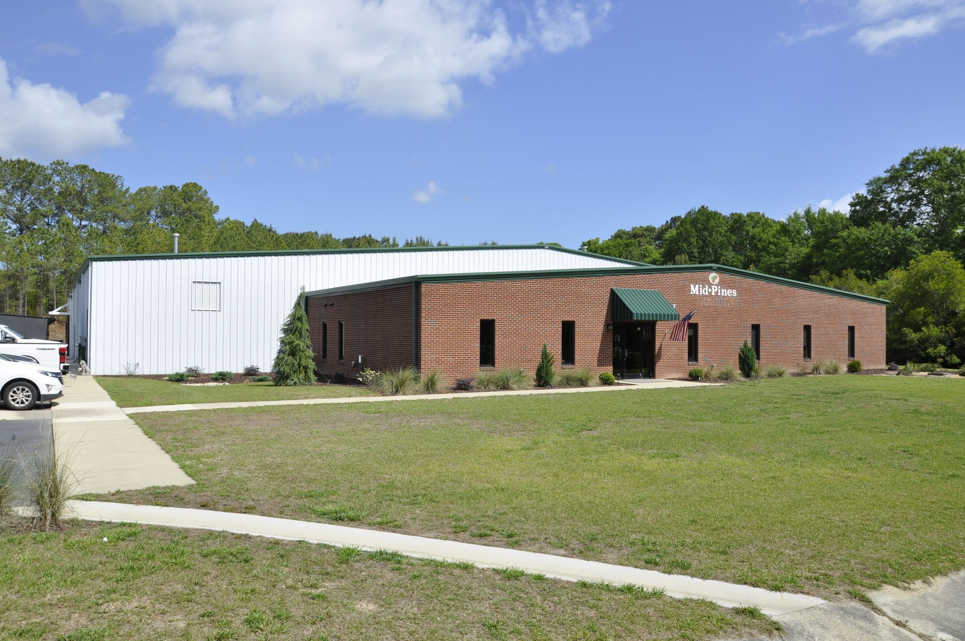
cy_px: 320
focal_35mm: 27
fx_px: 723
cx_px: 482
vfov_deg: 47.8
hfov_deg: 67.4
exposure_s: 1/400
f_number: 10
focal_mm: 18
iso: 200
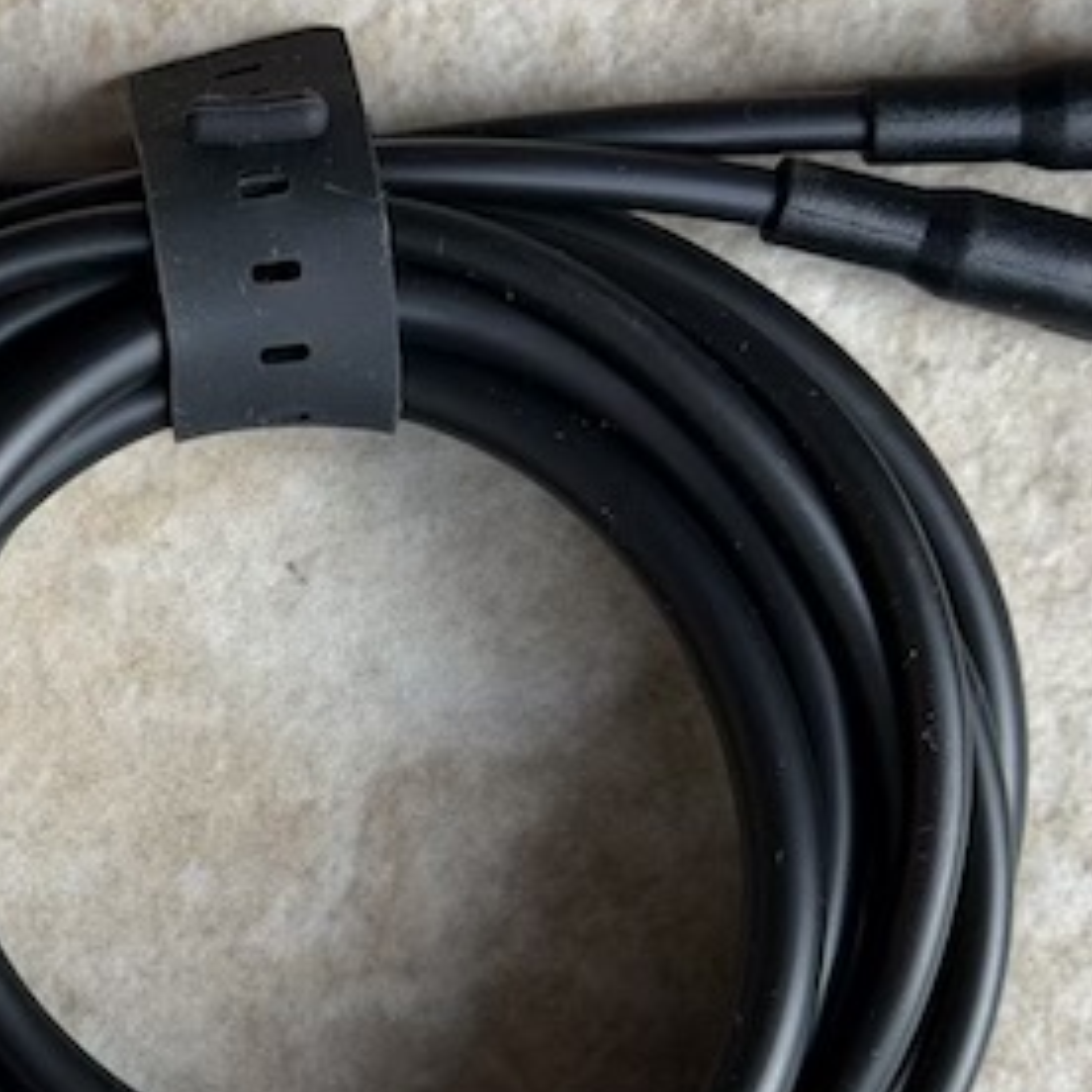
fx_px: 4390
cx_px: 79
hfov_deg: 14.0
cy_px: 562
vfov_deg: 14.2
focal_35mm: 123
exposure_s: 1/212
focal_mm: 6.76
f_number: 1.78
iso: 50
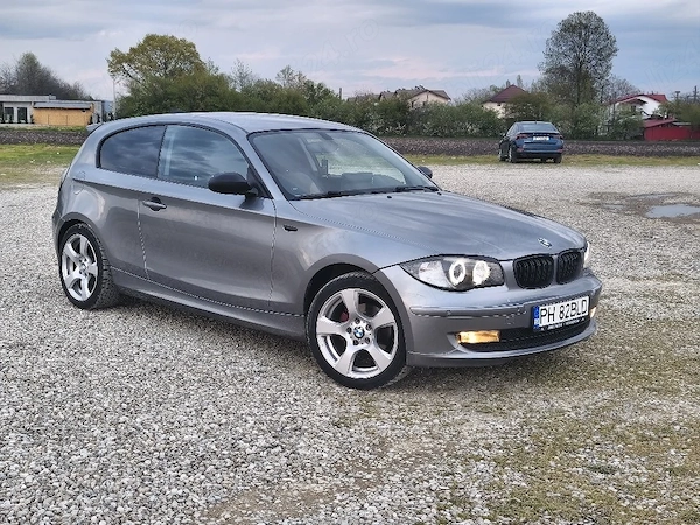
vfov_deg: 31.5
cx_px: 350
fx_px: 930
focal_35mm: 46
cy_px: 262
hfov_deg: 41.2
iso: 400
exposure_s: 1/101
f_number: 1.65
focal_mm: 6.18
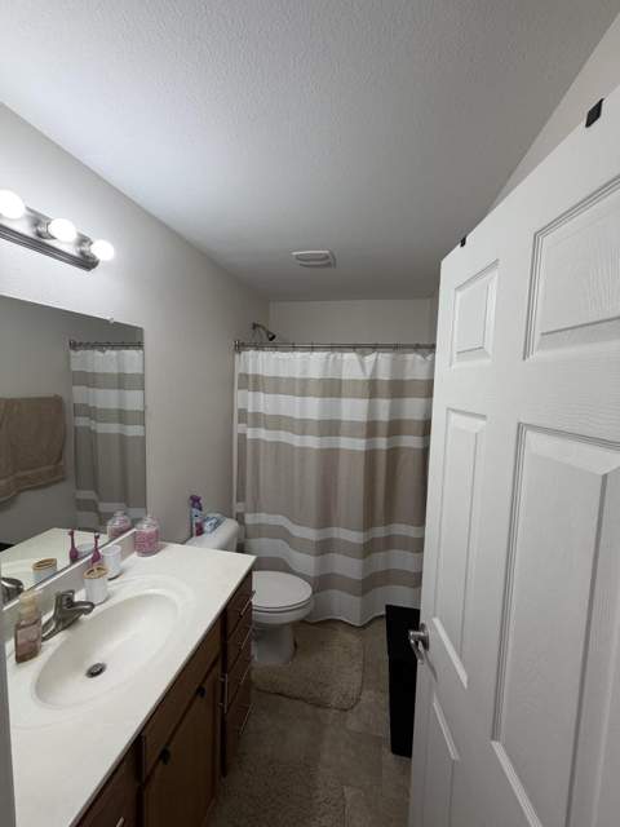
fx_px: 334
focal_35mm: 14
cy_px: 414
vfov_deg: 102.1
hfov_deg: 85.7
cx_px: 310
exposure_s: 1/120
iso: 100
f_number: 2.2
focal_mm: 2.22
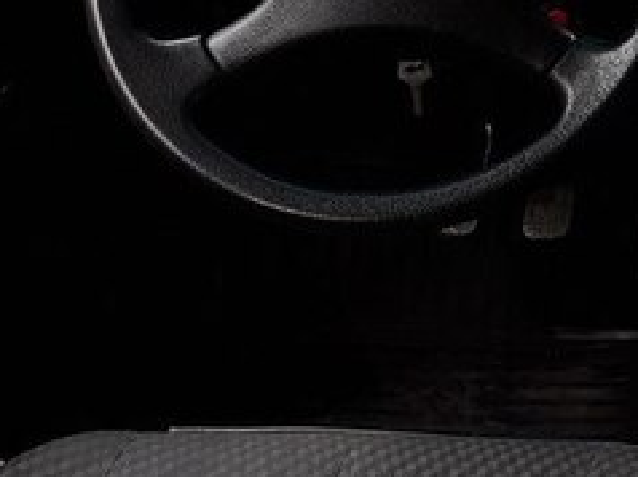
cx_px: 828
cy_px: -87
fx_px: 1381
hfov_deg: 23.1
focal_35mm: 75
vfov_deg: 18.6
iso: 50
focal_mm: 3.6
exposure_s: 1/50
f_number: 1.9
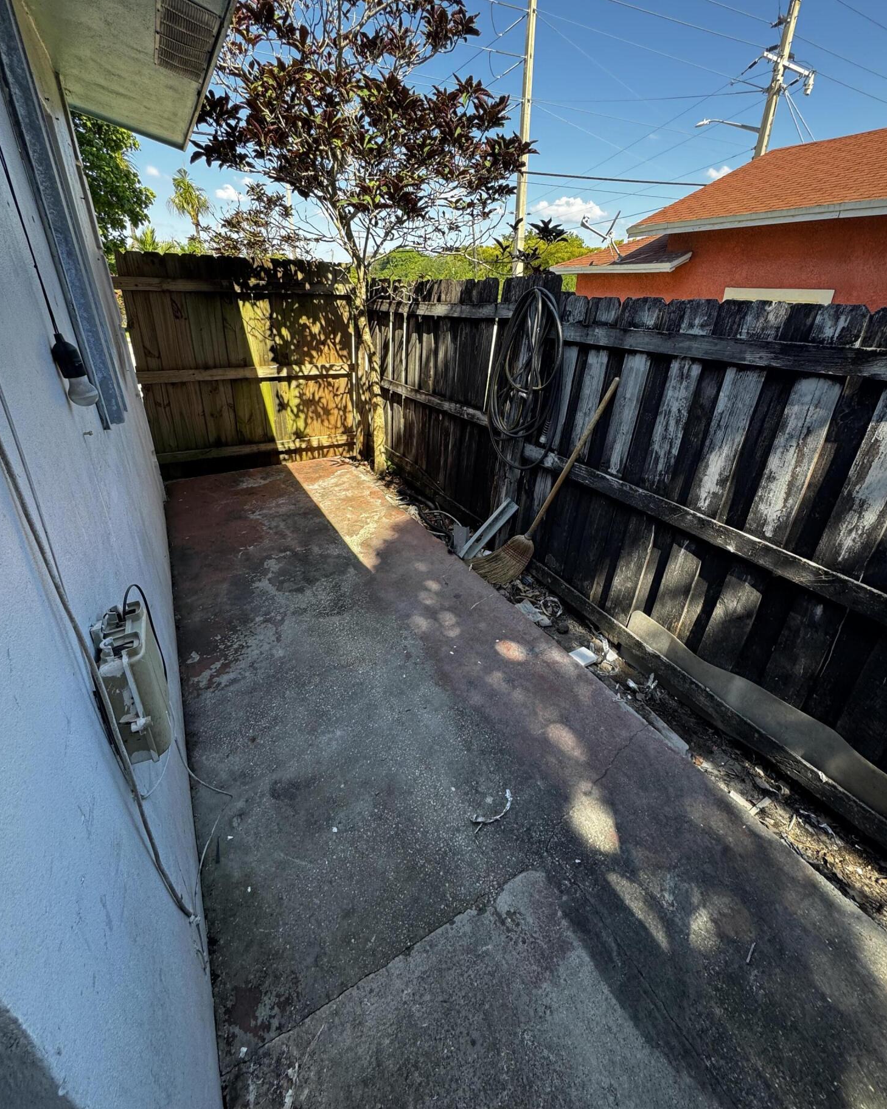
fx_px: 492
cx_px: 453
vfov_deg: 96.5
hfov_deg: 84.0
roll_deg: +0.0
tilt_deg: -26.2
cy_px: 502
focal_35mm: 15
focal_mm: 2.22
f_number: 2.2
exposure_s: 1/196
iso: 40
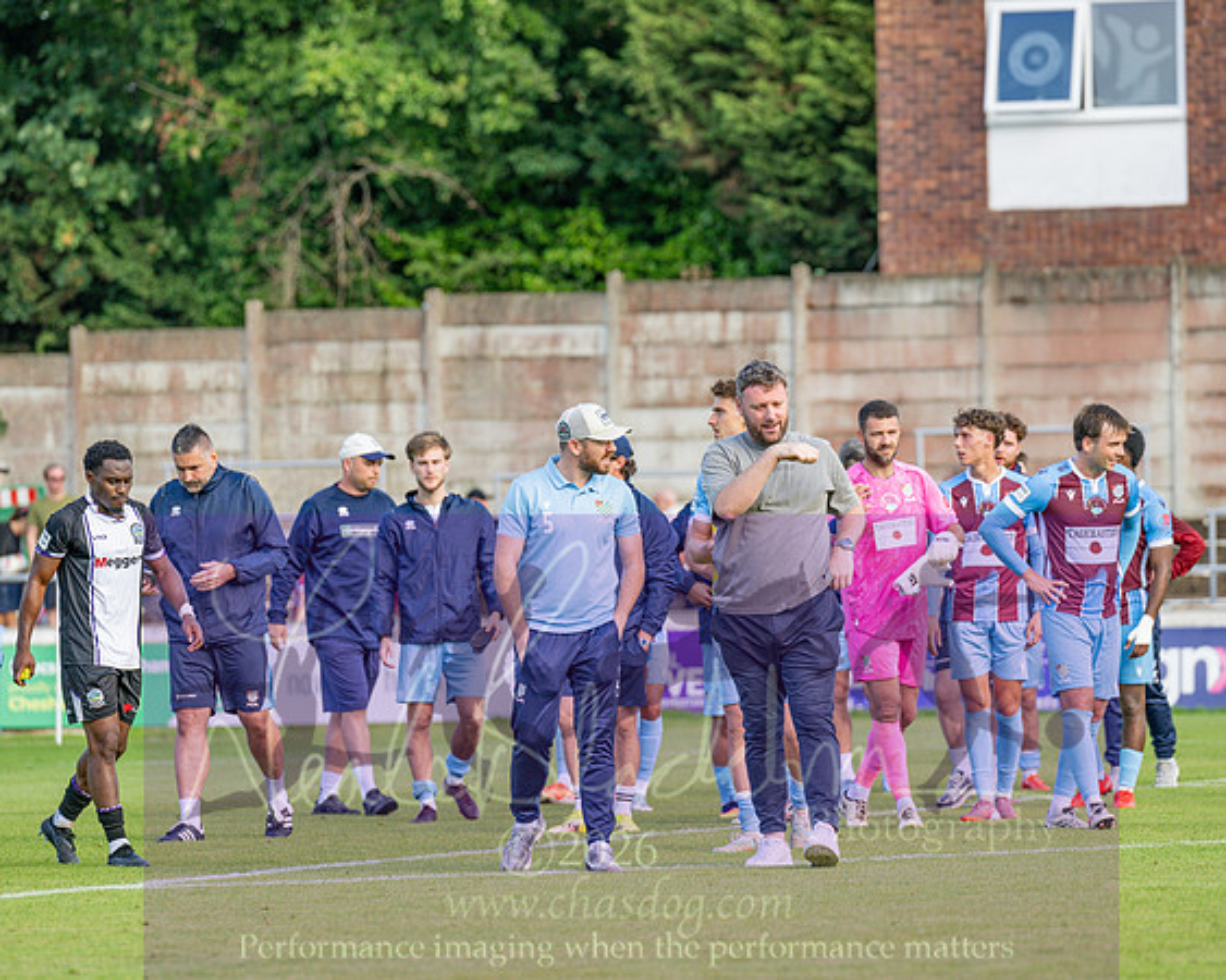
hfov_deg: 7.8
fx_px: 8959
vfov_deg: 6.3
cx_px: 603
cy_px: 452
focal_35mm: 247
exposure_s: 1/800
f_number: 4
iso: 400
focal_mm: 200
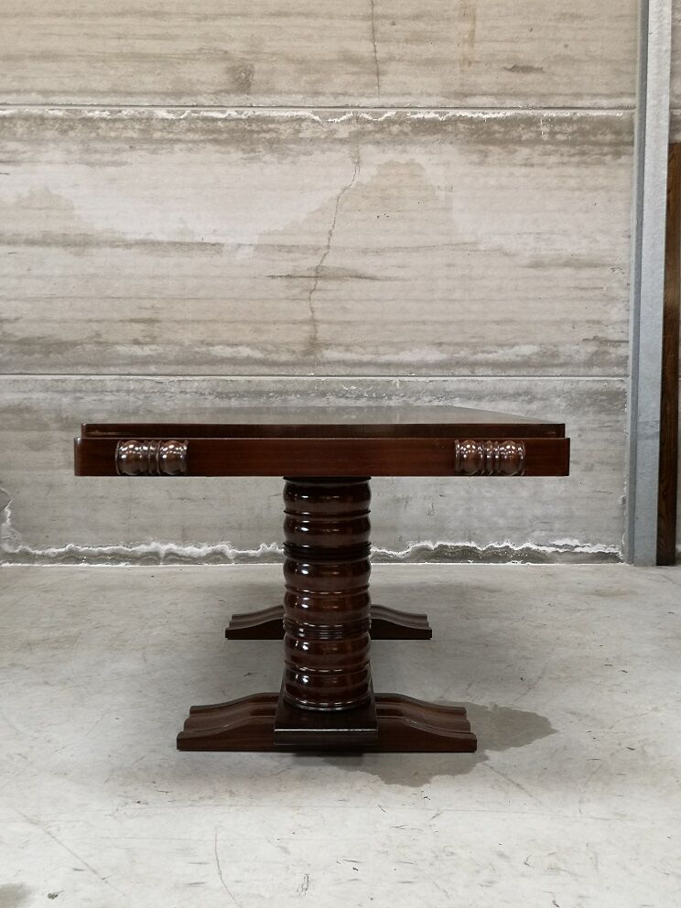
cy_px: 454
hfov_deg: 45.4
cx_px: 340
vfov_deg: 58.4
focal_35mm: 31
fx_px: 813
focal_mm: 3.95
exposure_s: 1/50
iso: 80
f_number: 1.8
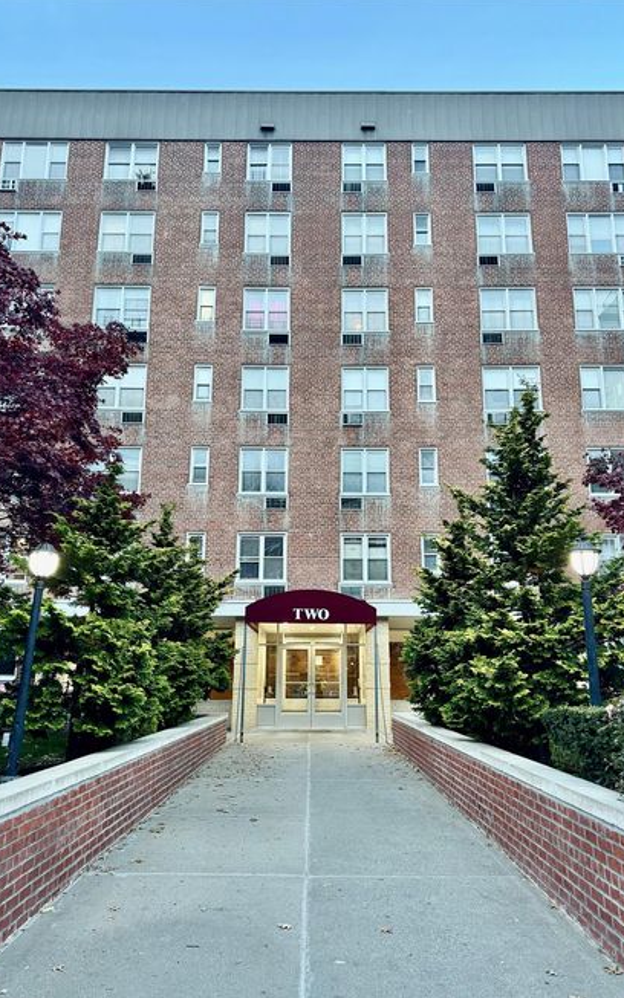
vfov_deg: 70.4
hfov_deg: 47.6
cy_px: 505
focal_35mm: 26
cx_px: 314
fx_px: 708
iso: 160
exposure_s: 1/60
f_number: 1.78
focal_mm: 6.76
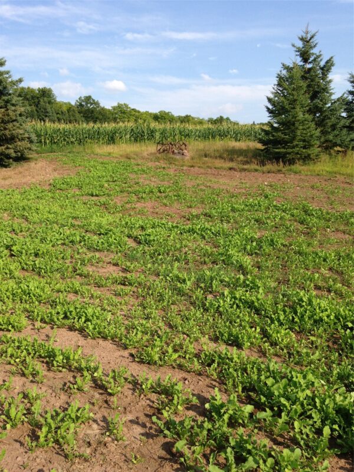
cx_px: 177
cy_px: 236
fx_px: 450
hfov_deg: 42.9
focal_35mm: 33
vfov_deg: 55.4
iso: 50
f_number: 2.4
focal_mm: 4.12
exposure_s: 1/1178
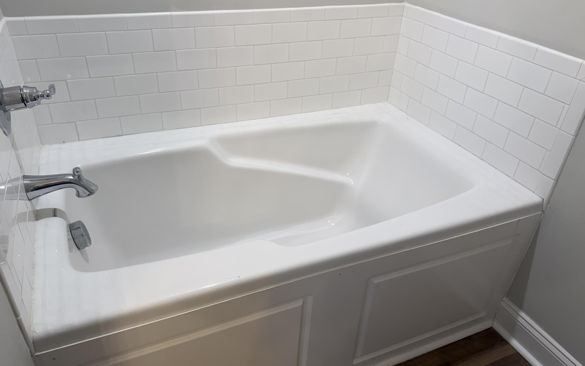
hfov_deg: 68.4
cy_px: 192
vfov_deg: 46.0
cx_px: 282
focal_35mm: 27
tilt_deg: -31.9
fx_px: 430
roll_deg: -3.8
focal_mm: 6.76
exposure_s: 1/120
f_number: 1.78
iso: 160
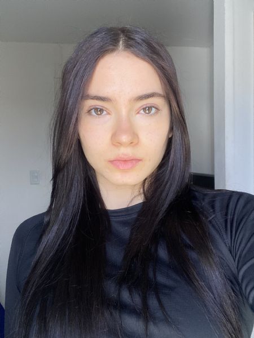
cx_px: 127
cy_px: 169
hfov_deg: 46.8
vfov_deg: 60.0
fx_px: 294
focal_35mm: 30
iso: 64
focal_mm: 2.71
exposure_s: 1/122
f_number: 2.2
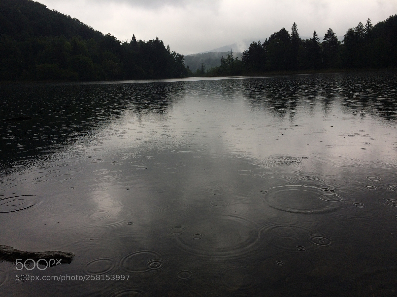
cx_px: 198
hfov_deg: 61.7
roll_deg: +2.2
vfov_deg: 48.2
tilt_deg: -13.0
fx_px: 333
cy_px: 148
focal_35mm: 29
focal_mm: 4.15
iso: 32
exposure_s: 1/414
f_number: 2.2
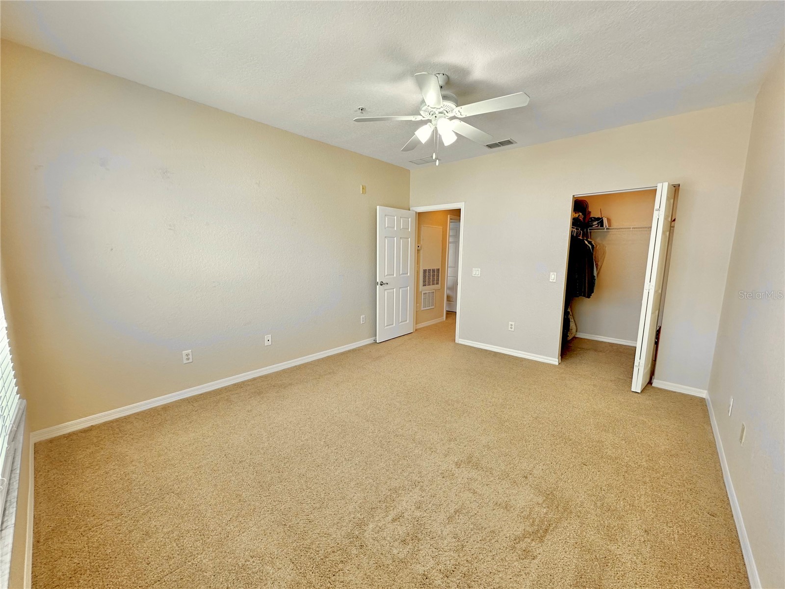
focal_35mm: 14
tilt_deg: -7.1
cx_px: 392
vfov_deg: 85.7
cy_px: 294
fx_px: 317
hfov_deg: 102.1
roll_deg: -0.5
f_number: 2.2
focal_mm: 2.22
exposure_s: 1/120
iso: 200
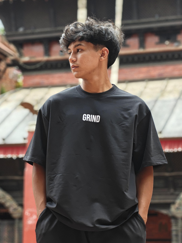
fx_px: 841
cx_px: 73
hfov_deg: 12.3
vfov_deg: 16.4
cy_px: 108
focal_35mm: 120
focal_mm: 13.85
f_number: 4
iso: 320
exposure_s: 1/200
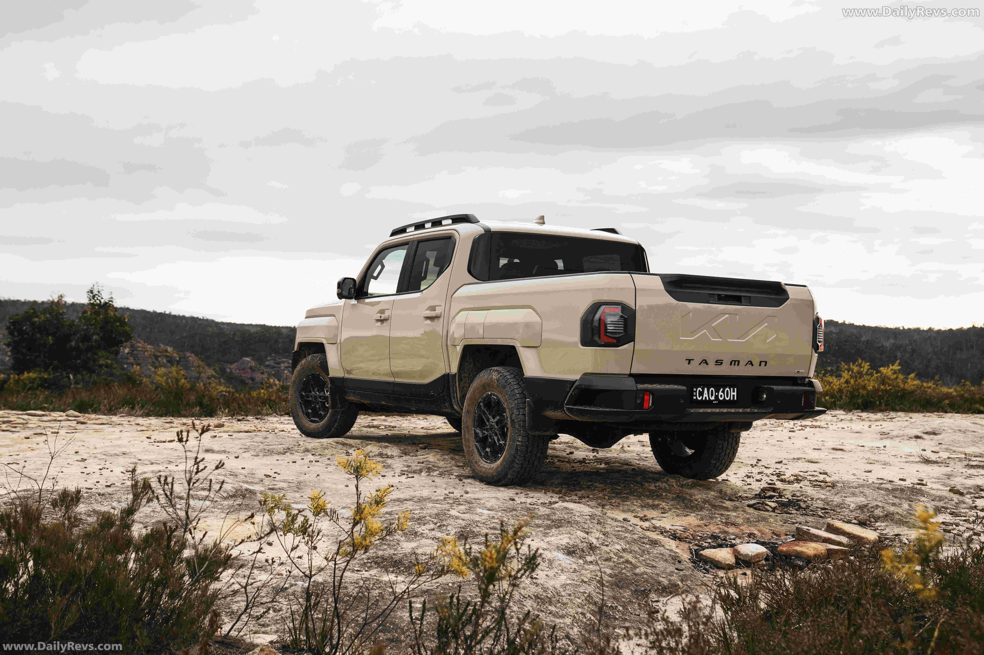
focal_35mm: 39
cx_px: 492
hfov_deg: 49.6
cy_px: 328
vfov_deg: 34.2
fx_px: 1066
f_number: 4.5
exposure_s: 1/320
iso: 320
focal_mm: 39
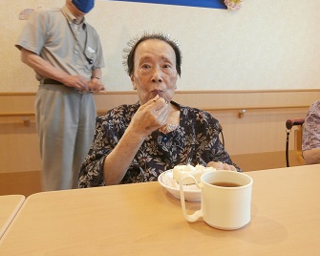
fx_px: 265
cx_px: 175
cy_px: 131
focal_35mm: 28
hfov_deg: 62.1
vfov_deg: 51.5
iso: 250
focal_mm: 4.2
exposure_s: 1/30
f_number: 3
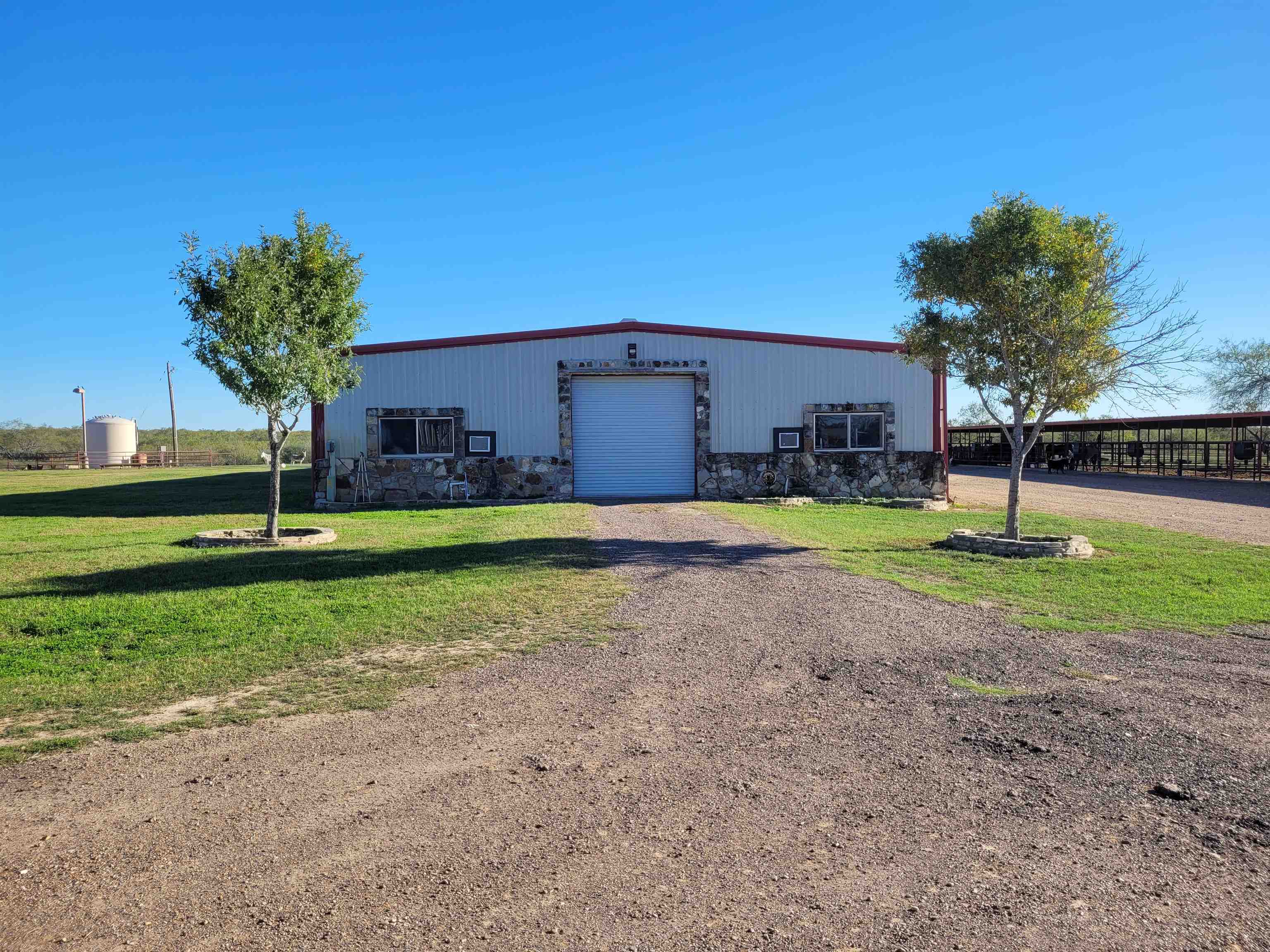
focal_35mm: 26
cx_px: 635
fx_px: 954
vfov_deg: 53.1
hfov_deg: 67.3
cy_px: 476
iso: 40
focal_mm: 5.4
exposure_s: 1/1472
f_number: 1.8
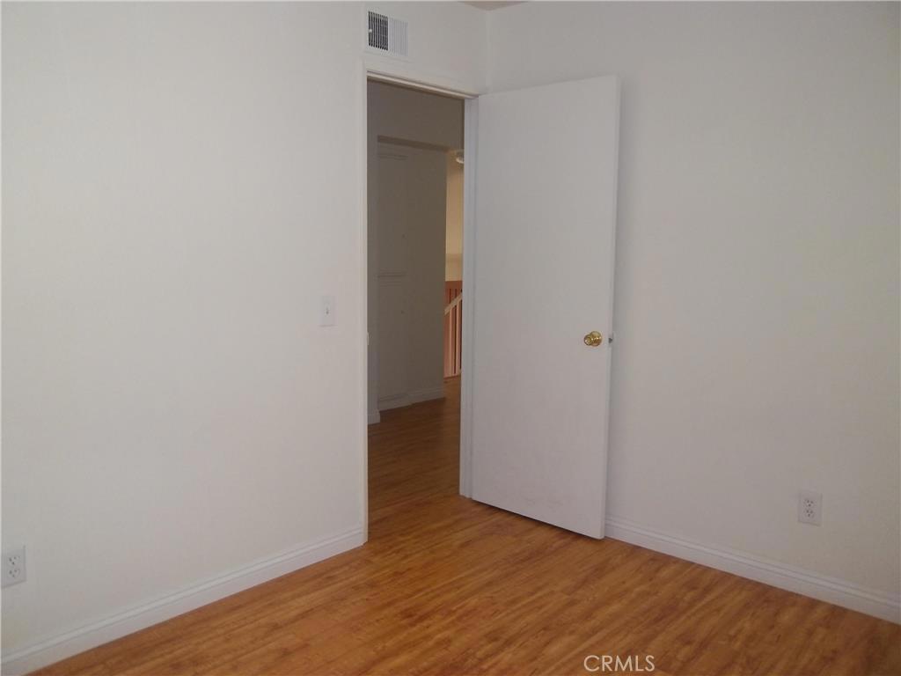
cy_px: 338
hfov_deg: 63.4
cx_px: 450
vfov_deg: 49.7
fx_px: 729
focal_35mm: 28
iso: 160
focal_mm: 5.05
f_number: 3.5
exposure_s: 1/30
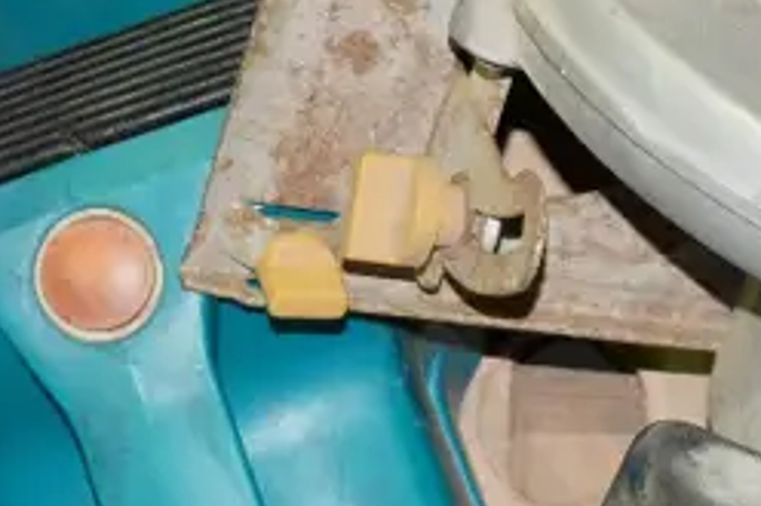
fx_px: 4901
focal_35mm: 232
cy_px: 48
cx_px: 1077
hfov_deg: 8.7
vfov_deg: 5.9
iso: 3200
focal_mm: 27
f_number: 4.6
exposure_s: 1/80
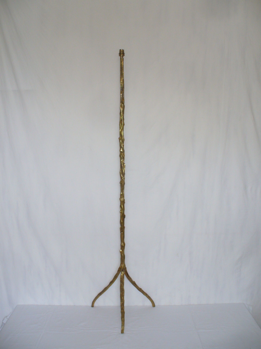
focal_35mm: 37
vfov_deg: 50.1
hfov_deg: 38.7
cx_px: 130
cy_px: 174
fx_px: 372
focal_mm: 6.1
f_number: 2.8
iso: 100
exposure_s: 1/13
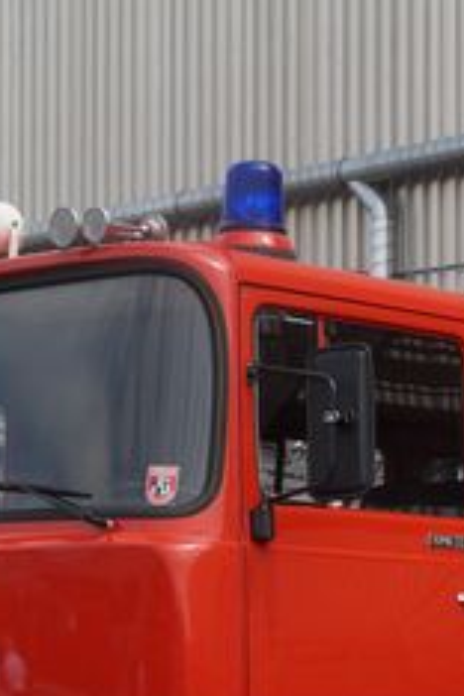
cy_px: 619
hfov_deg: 10.9
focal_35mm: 123
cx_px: 580
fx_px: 2378
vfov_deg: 16.4
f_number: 5.6
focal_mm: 24
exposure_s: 1/320
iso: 100
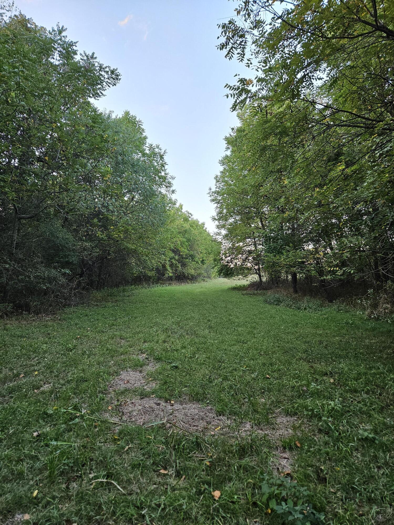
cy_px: 262
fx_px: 349
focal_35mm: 23
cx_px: 197
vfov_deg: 73.9
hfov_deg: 58.9
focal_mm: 5.4
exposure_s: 1/120
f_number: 1.8
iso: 125
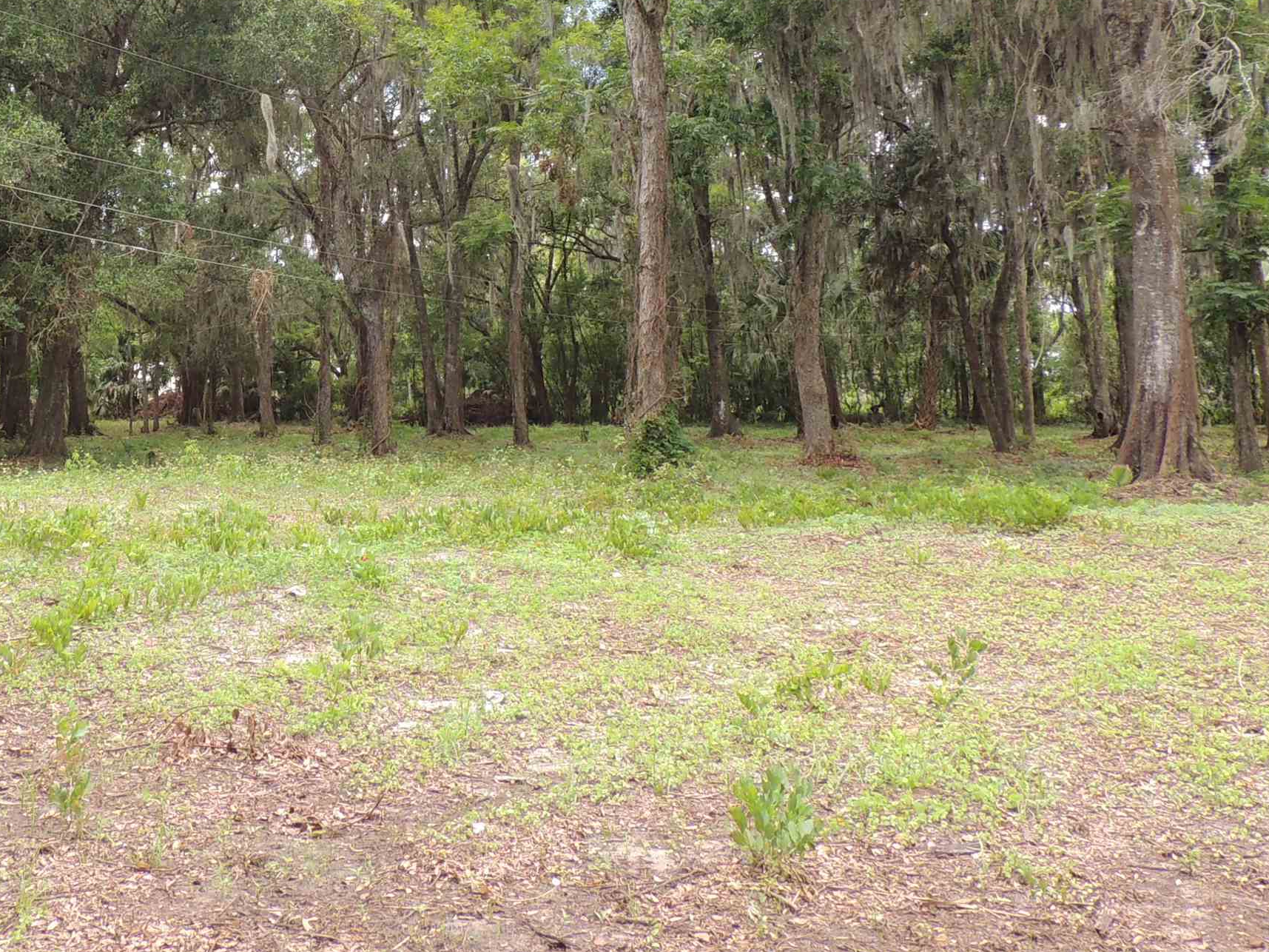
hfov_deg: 42.8
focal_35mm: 43
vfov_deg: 32.3
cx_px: 351
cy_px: 132
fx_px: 1576
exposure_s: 1/100
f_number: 3.7
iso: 100
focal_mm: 4.3
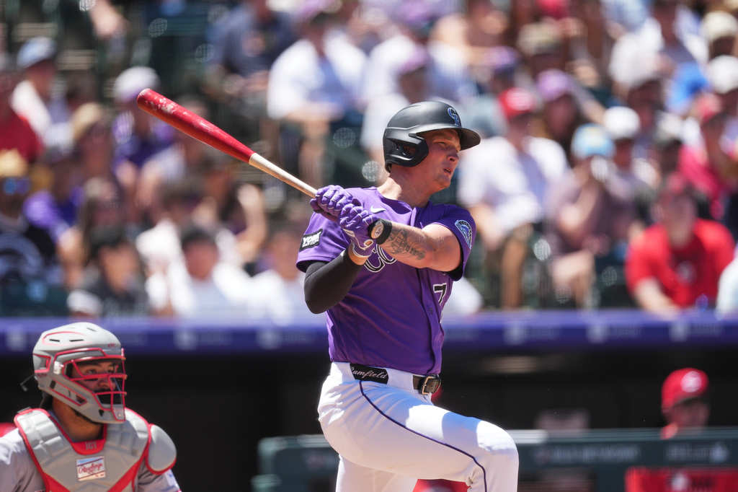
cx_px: 369
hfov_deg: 3.4
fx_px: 12295
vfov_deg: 2.3
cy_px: 246
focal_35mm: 600
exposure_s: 1/2000
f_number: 4
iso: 400
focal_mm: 600
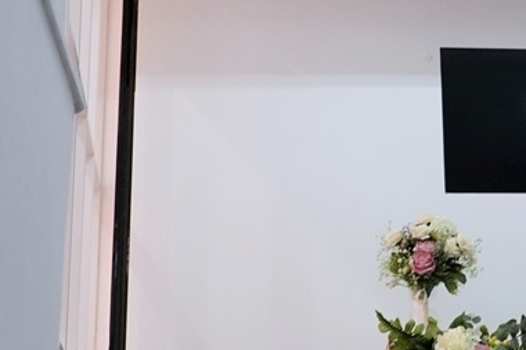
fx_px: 1154
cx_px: 616
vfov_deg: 17.2
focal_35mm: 79
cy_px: 143
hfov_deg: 23.6
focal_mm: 30
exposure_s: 1/30
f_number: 5.6
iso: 400
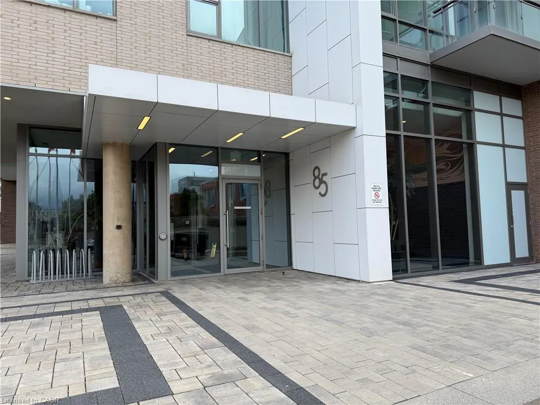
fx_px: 374
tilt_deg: +3.8
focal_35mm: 24
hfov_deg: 71.6
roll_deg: +1.5
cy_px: 202
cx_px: 270
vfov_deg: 56.8
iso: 80
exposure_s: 1/1250
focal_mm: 6.76
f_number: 1.78
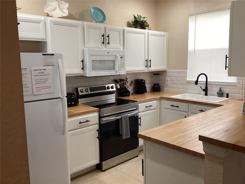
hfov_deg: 58.4
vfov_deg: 45.4
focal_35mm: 31
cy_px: 92
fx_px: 219
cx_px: 122
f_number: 2.4
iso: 160
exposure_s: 1/60
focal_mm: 3.3
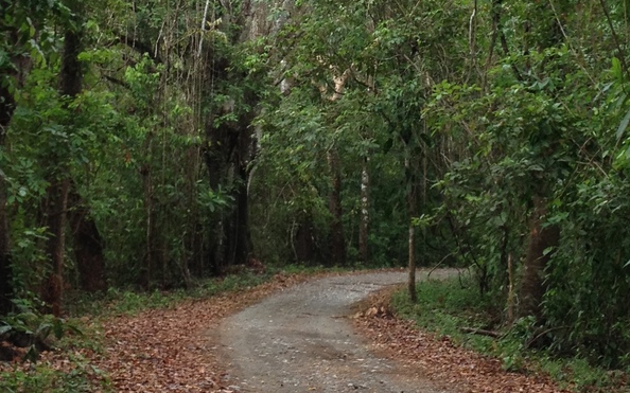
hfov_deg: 20.8
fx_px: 1717
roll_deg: +0.0
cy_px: -7
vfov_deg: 12.9
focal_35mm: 100
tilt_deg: +8.1
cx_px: 270
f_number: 2.4
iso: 50
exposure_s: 1/120
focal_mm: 4.28
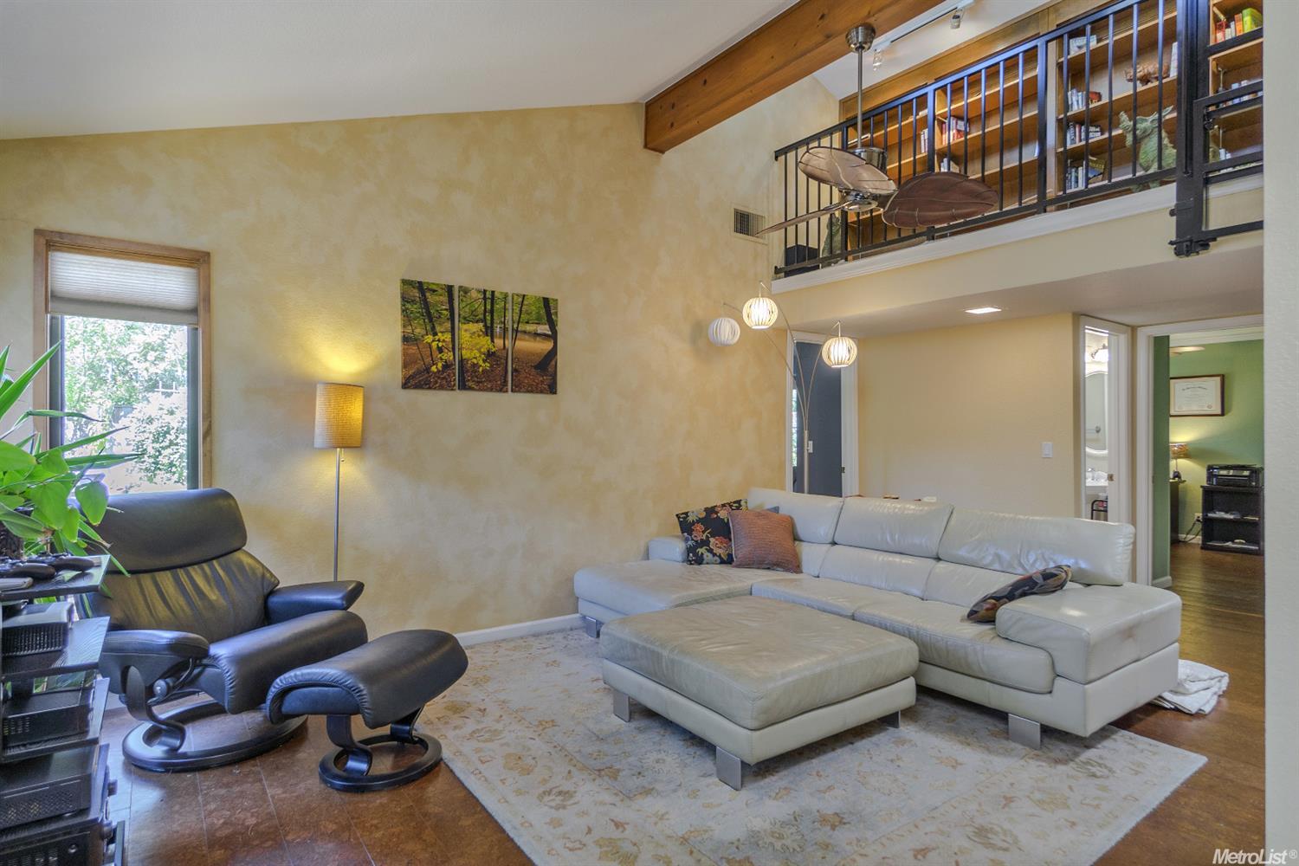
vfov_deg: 67.4
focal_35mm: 18
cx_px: 650
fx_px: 649
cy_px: 433
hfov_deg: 90.0
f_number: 5
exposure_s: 1/8
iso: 100
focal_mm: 12
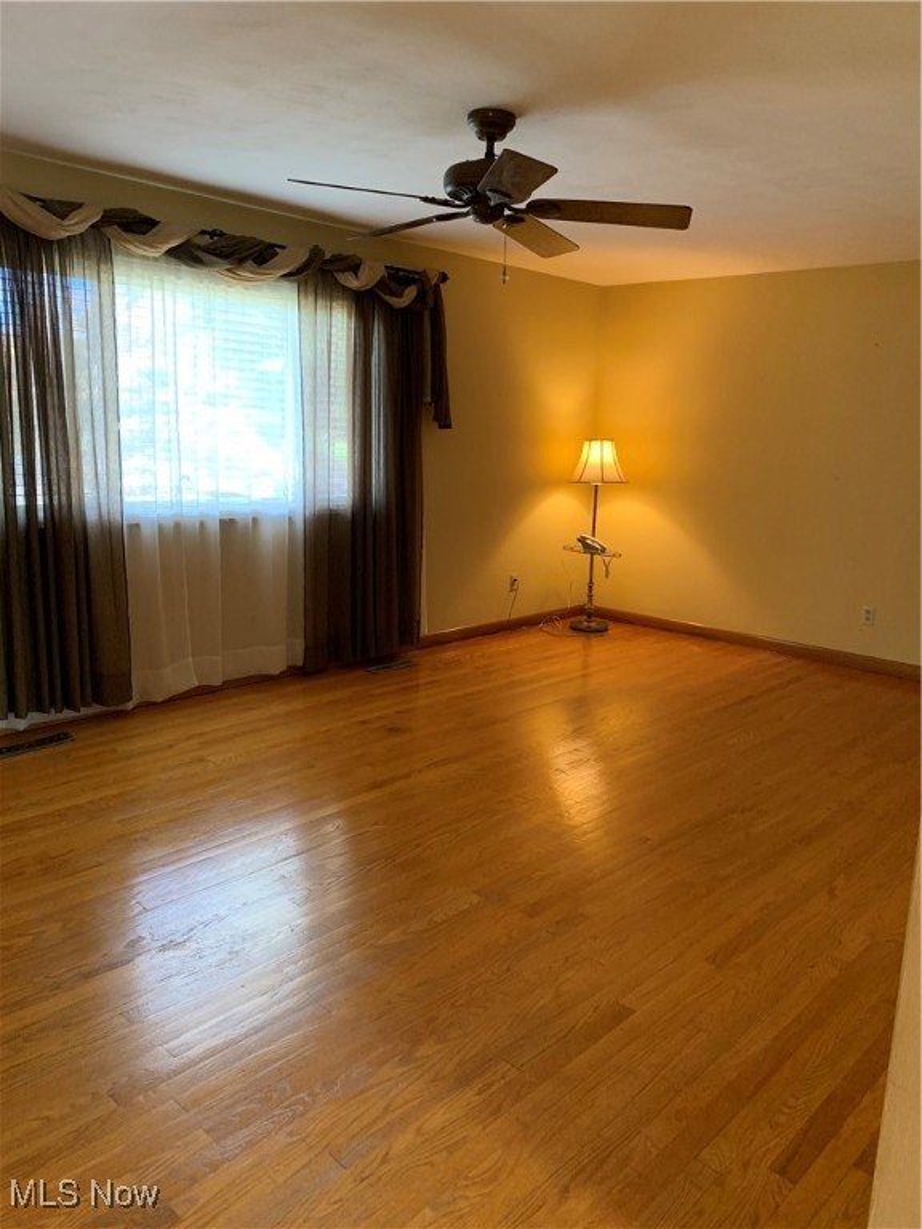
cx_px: 461
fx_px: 923
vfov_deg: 67.3
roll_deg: -1.4
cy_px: 614
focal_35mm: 26
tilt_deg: -10.1
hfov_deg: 53.1
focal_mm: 4.25
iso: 320
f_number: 1.8
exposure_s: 1/60
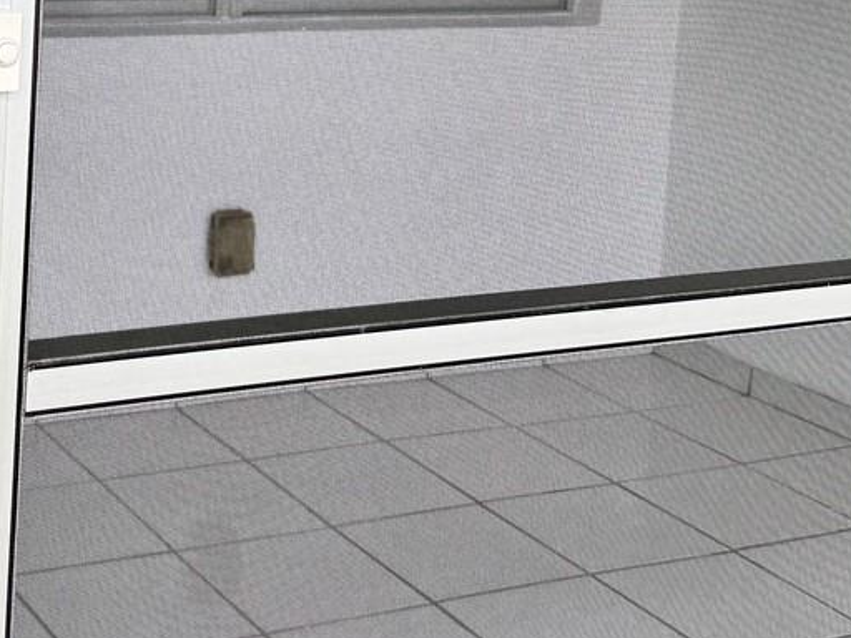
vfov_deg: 18.9
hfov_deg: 25.3
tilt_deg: -5.4
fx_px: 1844
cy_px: -43
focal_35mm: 75
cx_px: 103
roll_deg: -2.0
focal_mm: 6.76
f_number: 1.78
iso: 80
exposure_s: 1/649
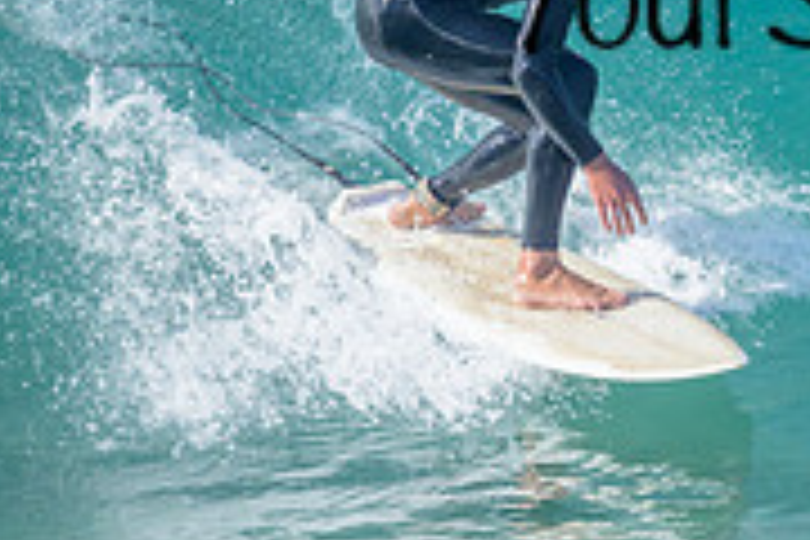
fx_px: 58135
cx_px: 968
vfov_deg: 0.5
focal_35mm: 2584
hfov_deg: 0.8
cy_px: -56
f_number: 6.3
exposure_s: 1/2500
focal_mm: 800
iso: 720
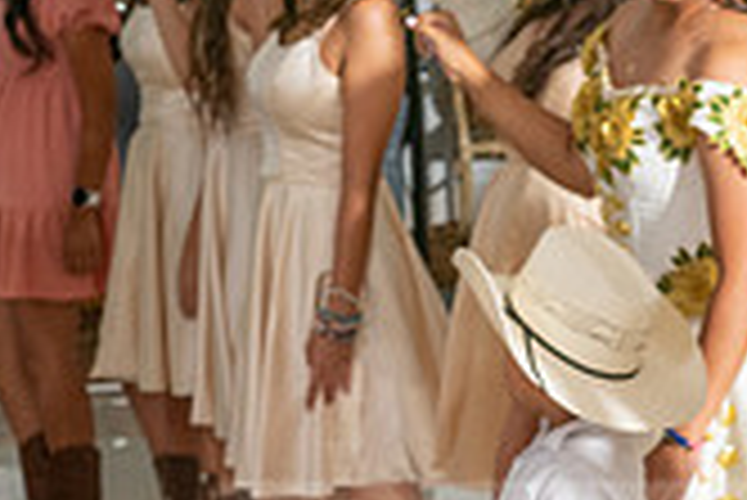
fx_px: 3634
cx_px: 612
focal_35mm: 175
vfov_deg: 7.8
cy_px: 588
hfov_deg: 11.7
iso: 800
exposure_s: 1/200
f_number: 7.1
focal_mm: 50
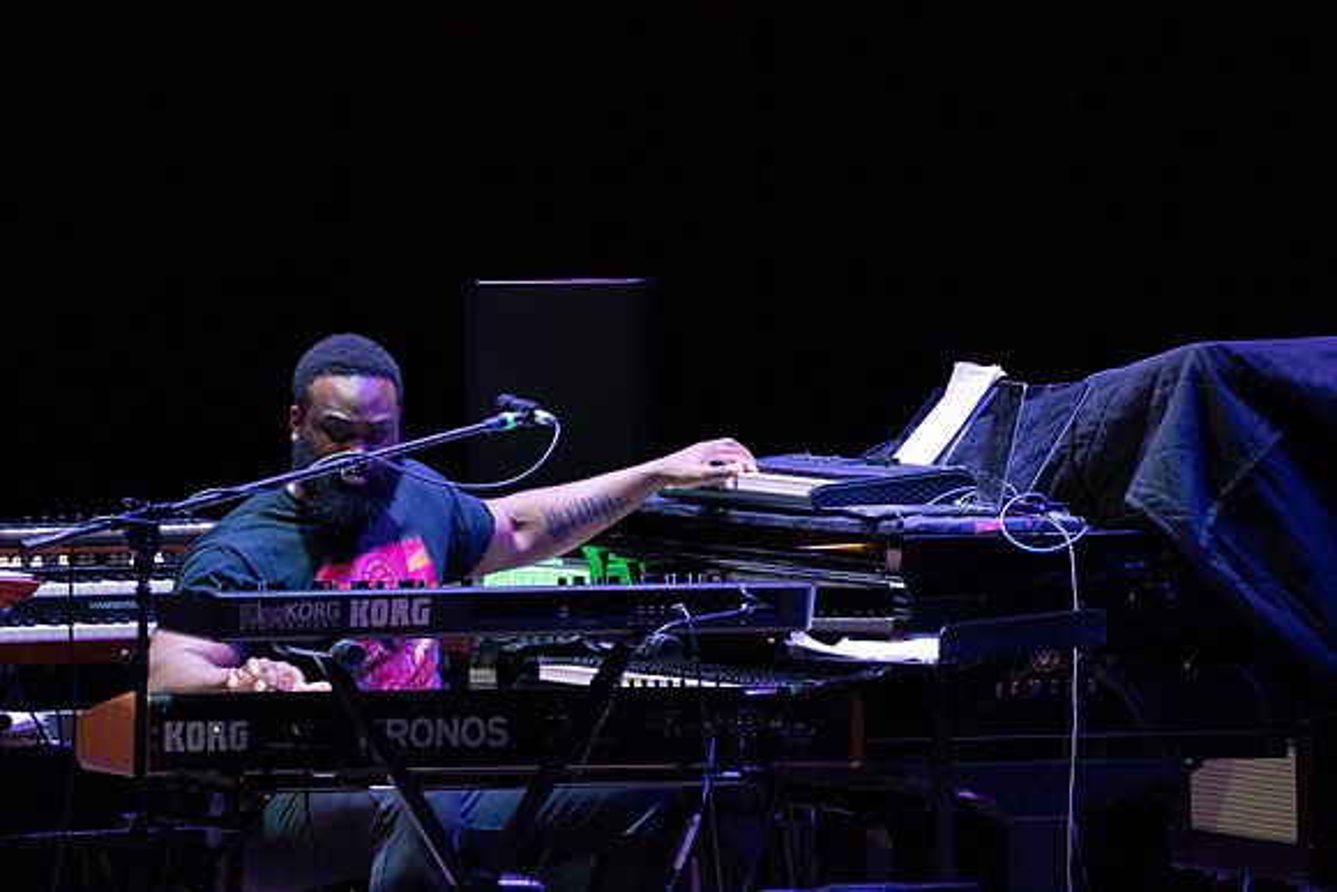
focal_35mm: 394
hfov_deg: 5.2
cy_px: 446
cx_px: 668
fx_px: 14635
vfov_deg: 3.5
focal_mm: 394
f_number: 7.1
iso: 3200
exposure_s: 1/320
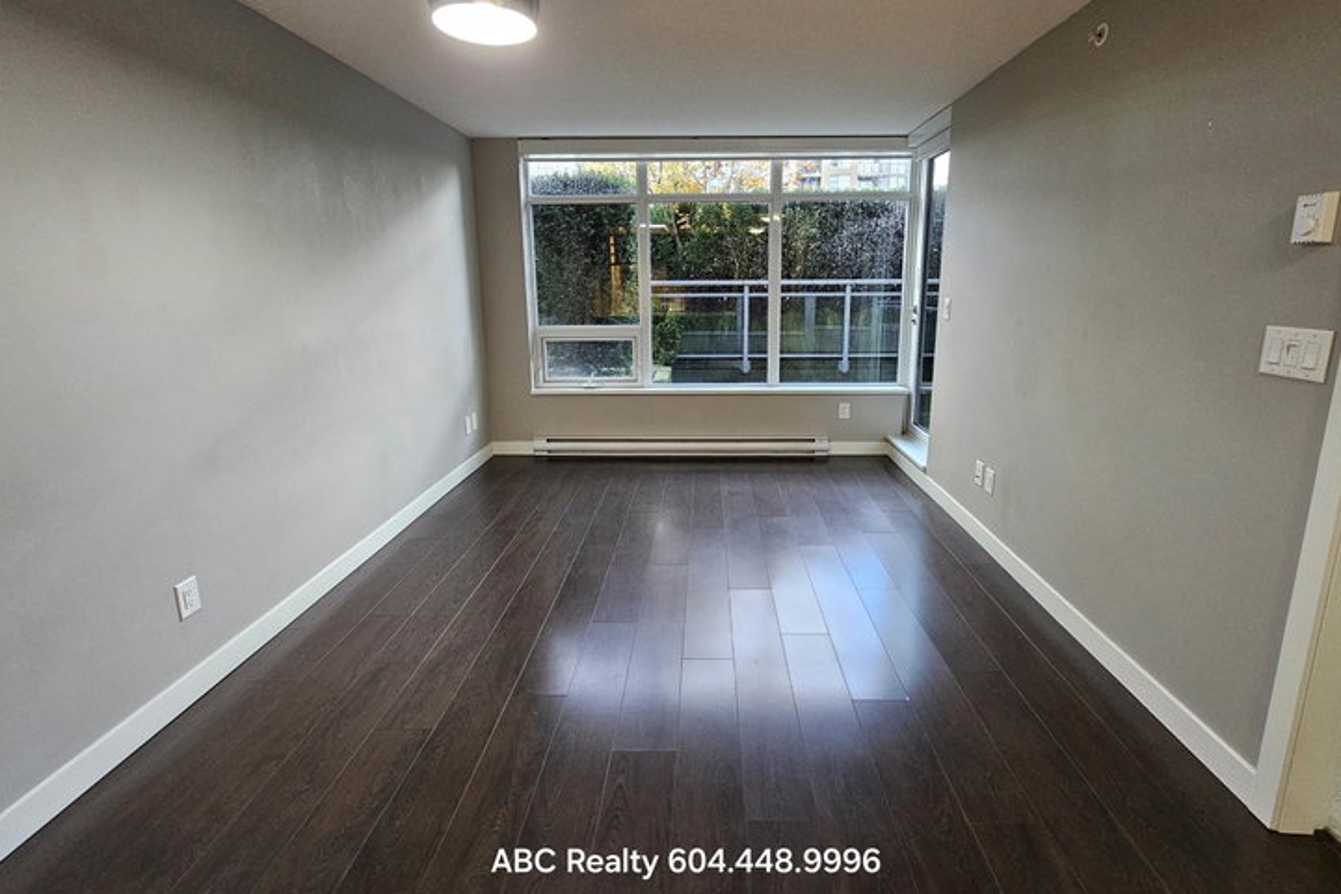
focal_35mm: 15
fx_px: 559
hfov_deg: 100.4
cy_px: 392
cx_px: 686
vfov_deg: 77.0
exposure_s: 1/30
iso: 400
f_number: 2.2
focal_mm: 2.2
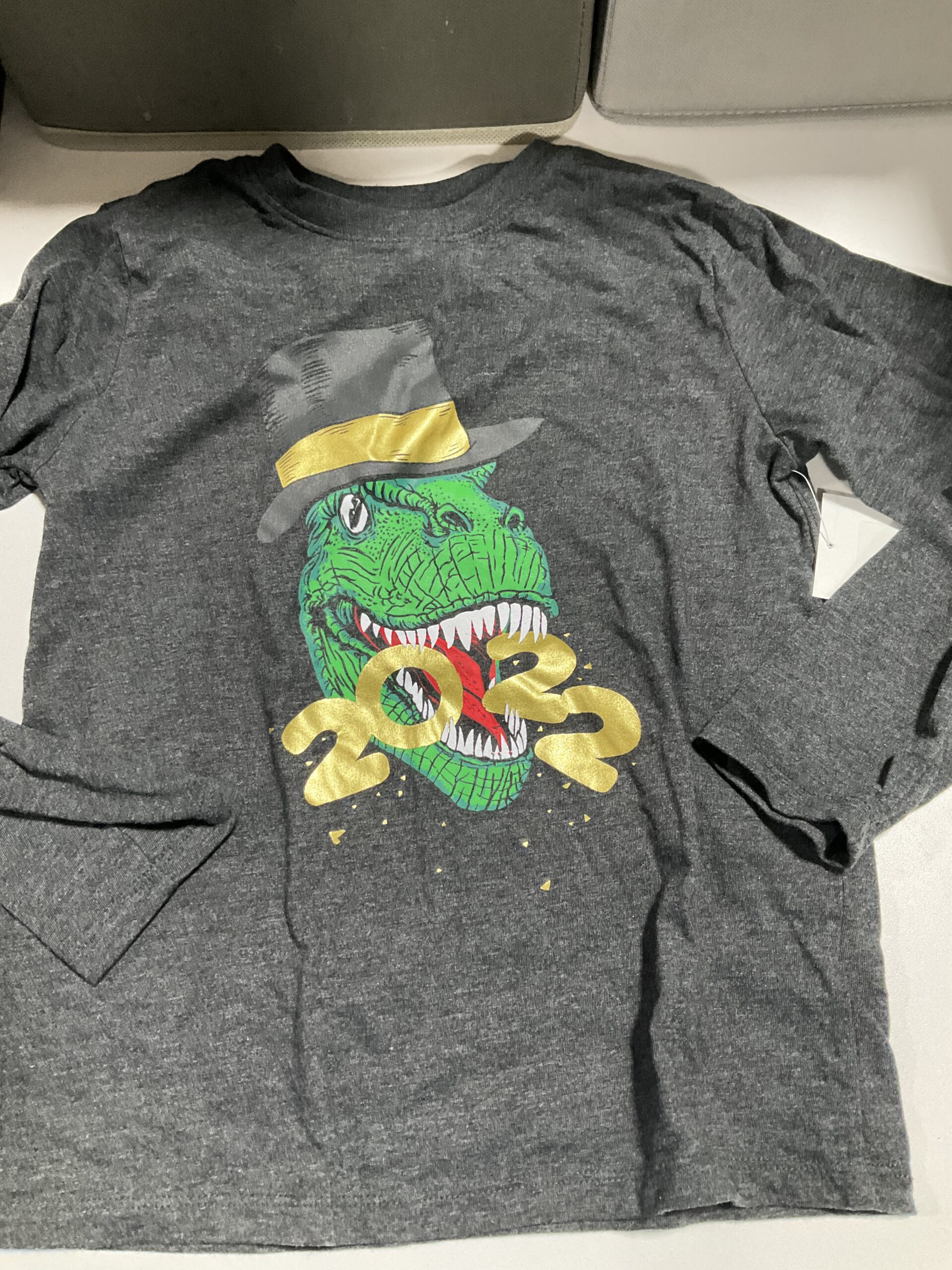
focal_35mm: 29
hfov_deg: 48.2
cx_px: 476
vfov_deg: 61.7
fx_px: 1063
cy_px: 635
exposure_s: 1/60
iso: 200
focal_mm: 3
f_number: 1.8
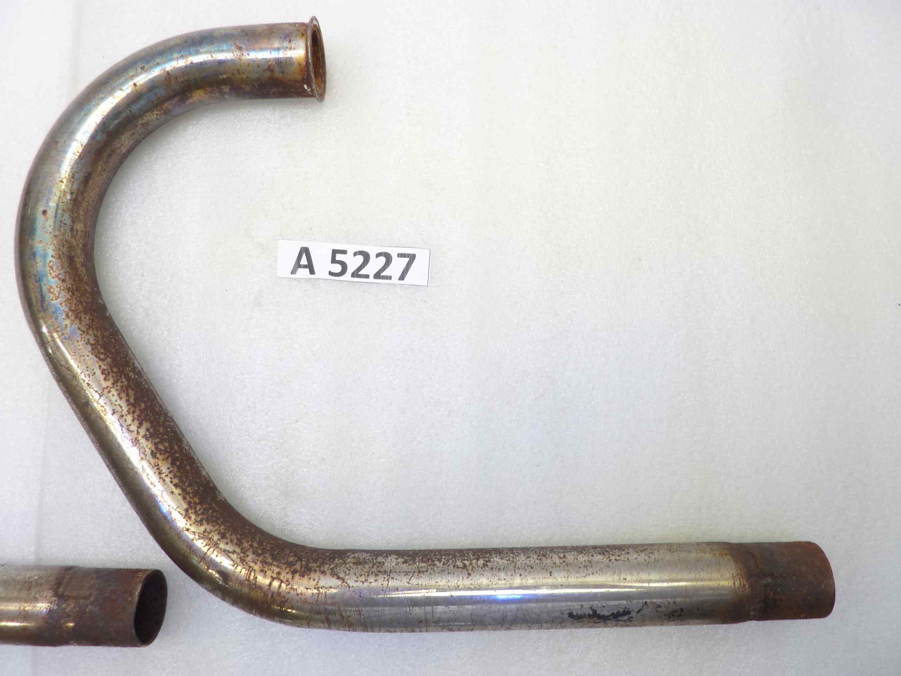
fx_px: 651
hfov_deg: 69.4
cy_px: 338
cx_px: 450
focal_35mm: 25
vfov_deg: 54.9
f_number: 3.3
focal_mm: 4.1
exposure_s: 1/13
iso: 80
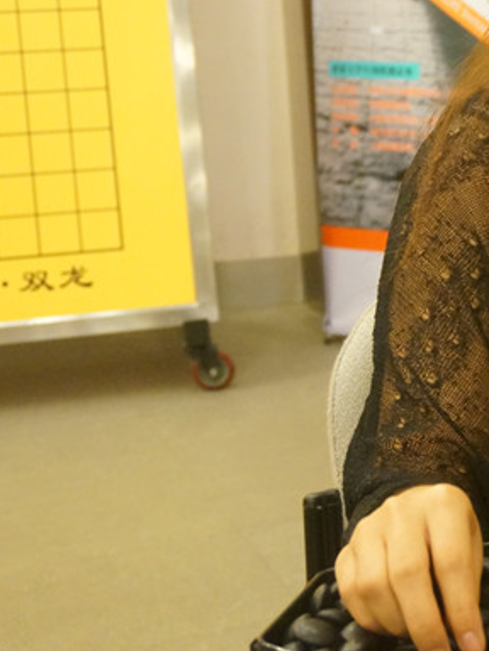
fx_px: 1716
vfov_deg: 21.4
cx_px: 705
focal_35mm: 91
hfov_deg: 15.2
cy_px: 197
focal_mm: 27
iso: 3200
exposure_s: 1/50
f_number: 4.5
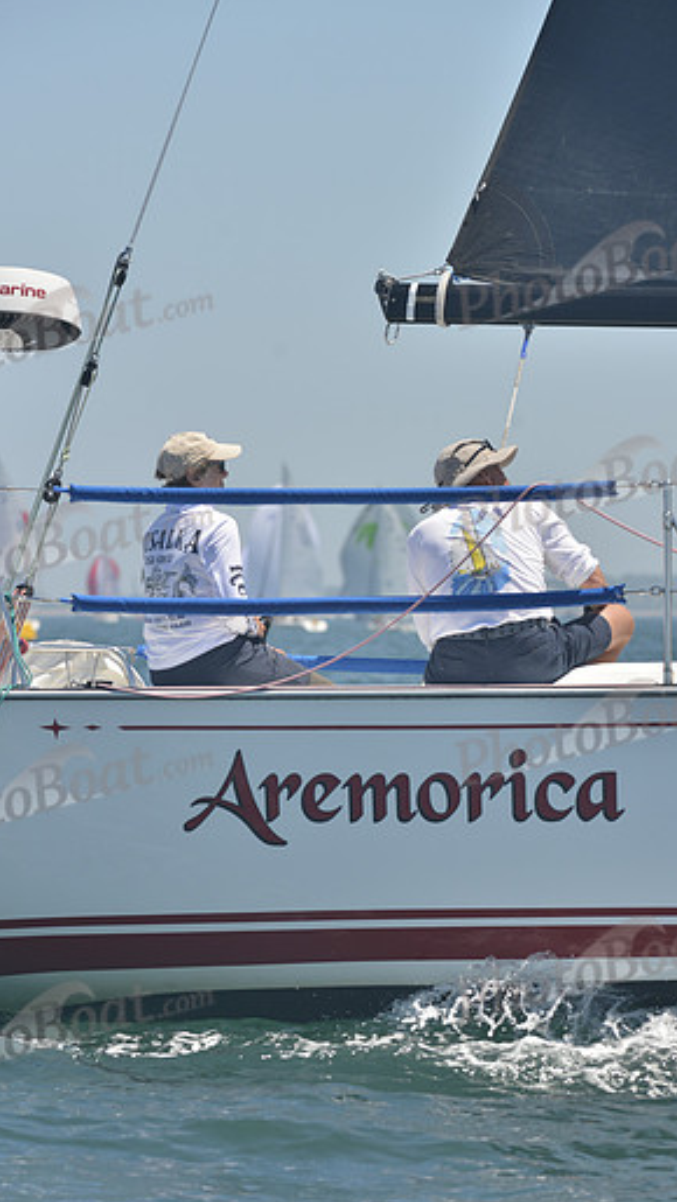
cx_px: 335
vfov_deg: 9.1
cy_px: 640
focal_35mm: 236
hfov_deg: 5.2
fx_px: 7525
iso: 280
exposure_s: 1/1000
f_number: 6.3
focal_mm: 200
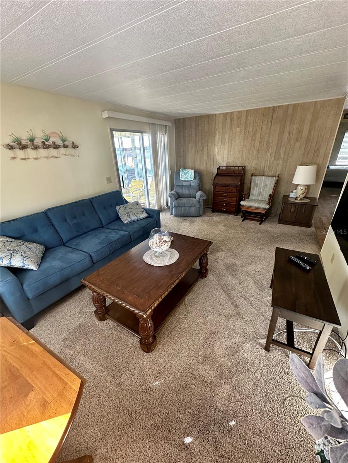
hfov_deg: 85.7
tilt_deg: -23.0
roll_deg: +2.8
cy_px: 232
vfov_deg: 102.1
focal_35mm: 14
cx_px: 174
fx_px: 188
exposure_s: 1/99
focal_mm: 2.22
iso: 200
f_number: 2.2
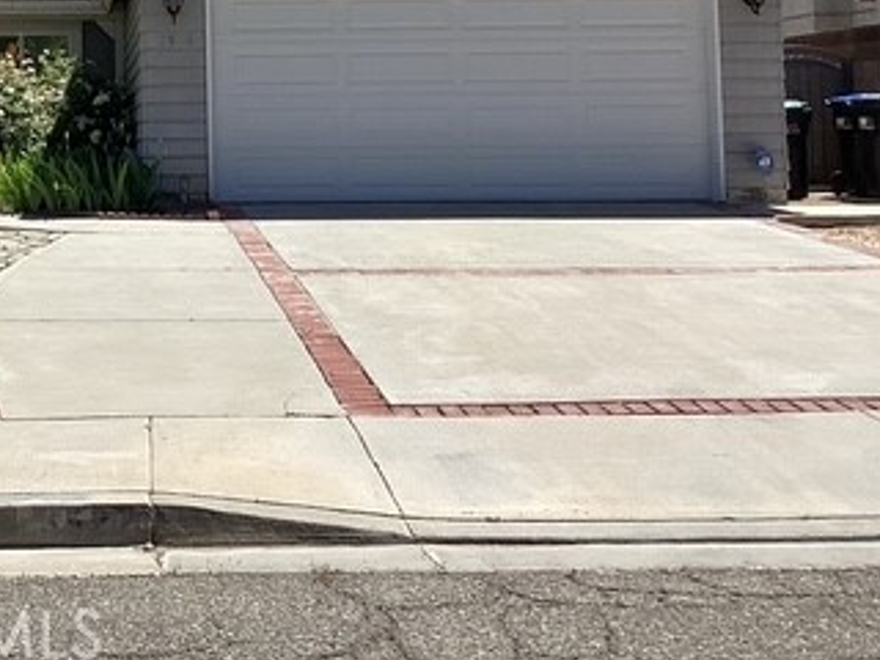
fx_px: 1576
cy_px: 14
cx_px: 52
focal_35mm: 62
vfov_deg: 22.8
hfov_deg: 29.6
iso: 25
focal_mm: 3.3
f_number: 2.4
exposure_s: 1/1852
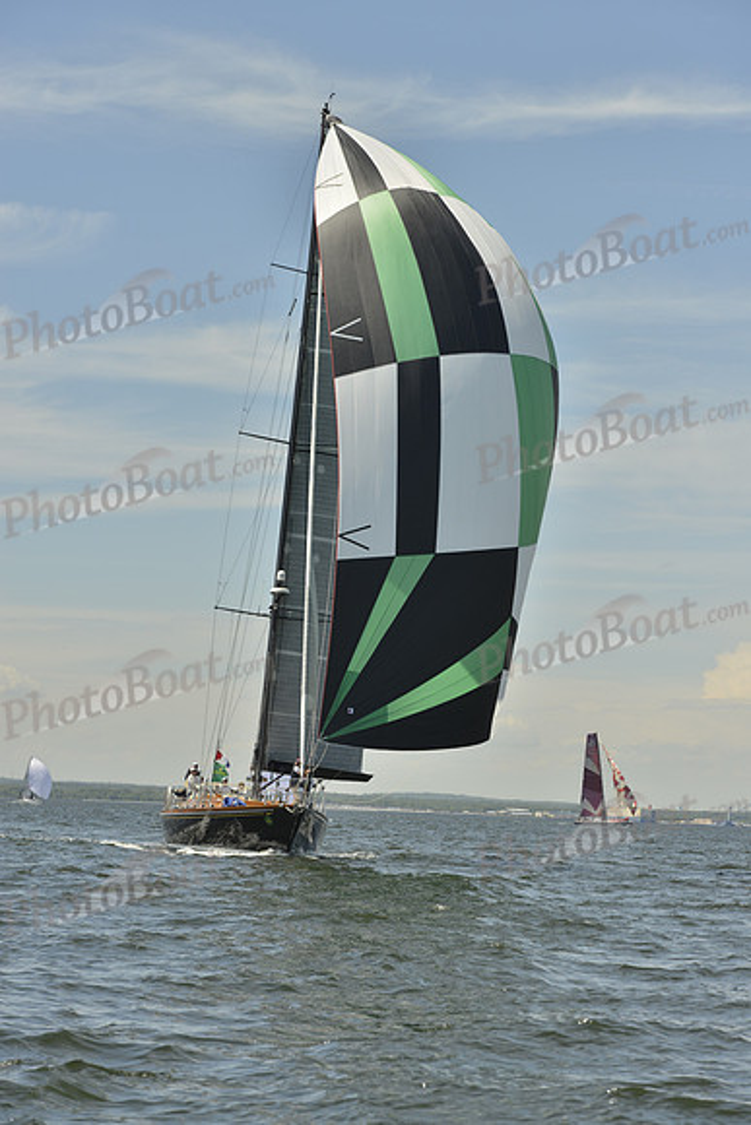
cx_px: 376
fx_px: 2971
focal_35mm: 95
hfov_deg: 14.4
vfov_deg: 21.5
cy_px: 562
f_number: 8
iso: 280
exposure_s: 1/1600
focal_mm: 95
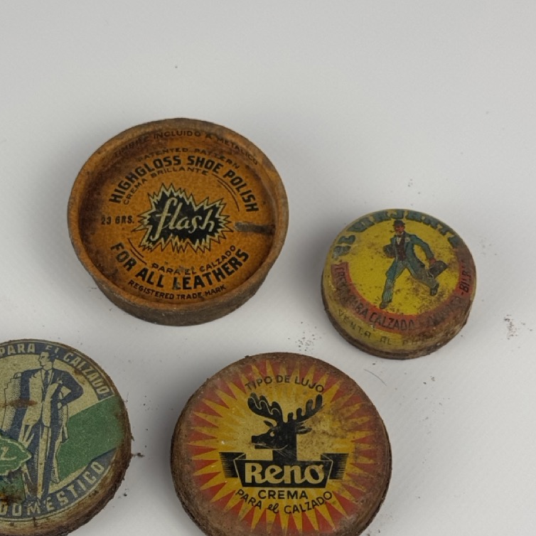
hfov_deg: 24.0
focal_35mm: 72
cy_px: 336
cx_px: 222
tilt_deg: -64.8
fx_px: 1261
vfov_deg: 23.9
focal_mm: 6.76
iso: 64
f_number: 1.78
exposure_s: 1/627
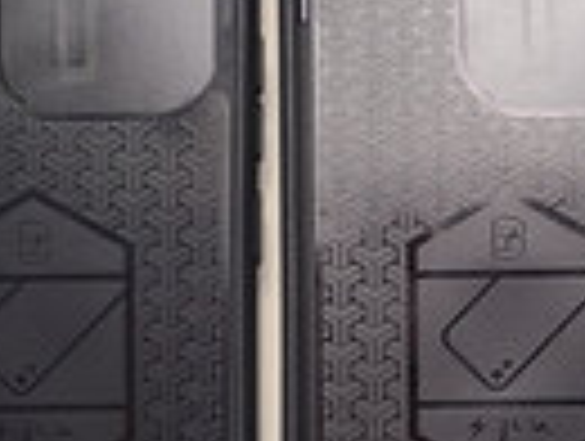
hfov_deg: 23.8
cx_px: 504
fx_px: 1354
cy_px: 288
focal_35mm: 80
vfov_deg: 18.4
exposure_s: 1/50
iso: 50
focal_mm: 5.4
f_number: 1.8
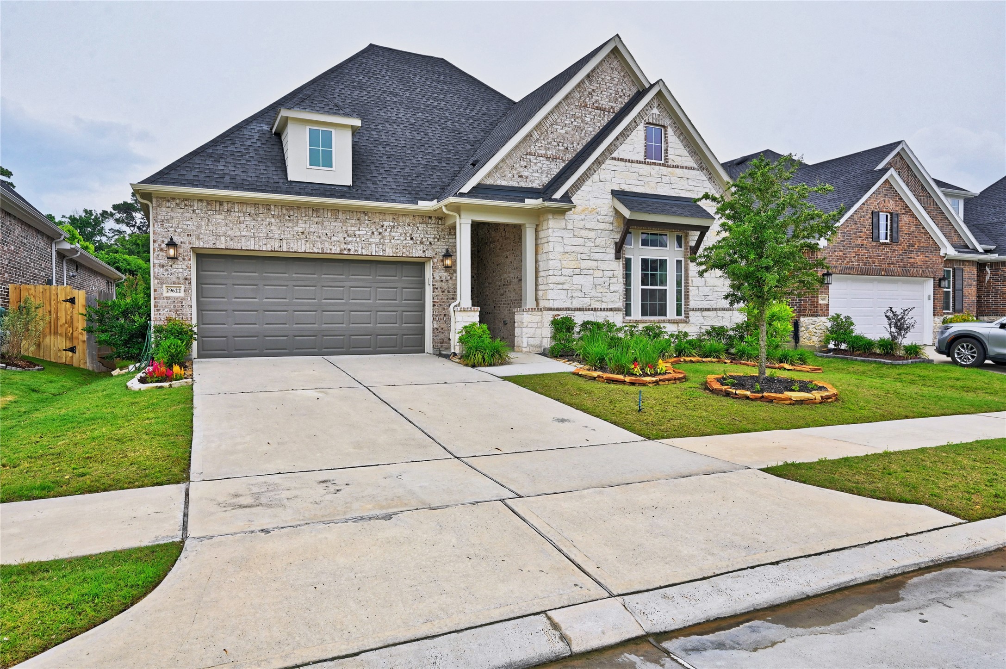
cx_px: 503
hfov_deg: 77.4
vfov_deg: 56.1
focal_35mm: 22
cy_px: 334
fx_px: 628
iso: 400
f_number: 8
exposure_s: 1/320
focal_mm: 22.5
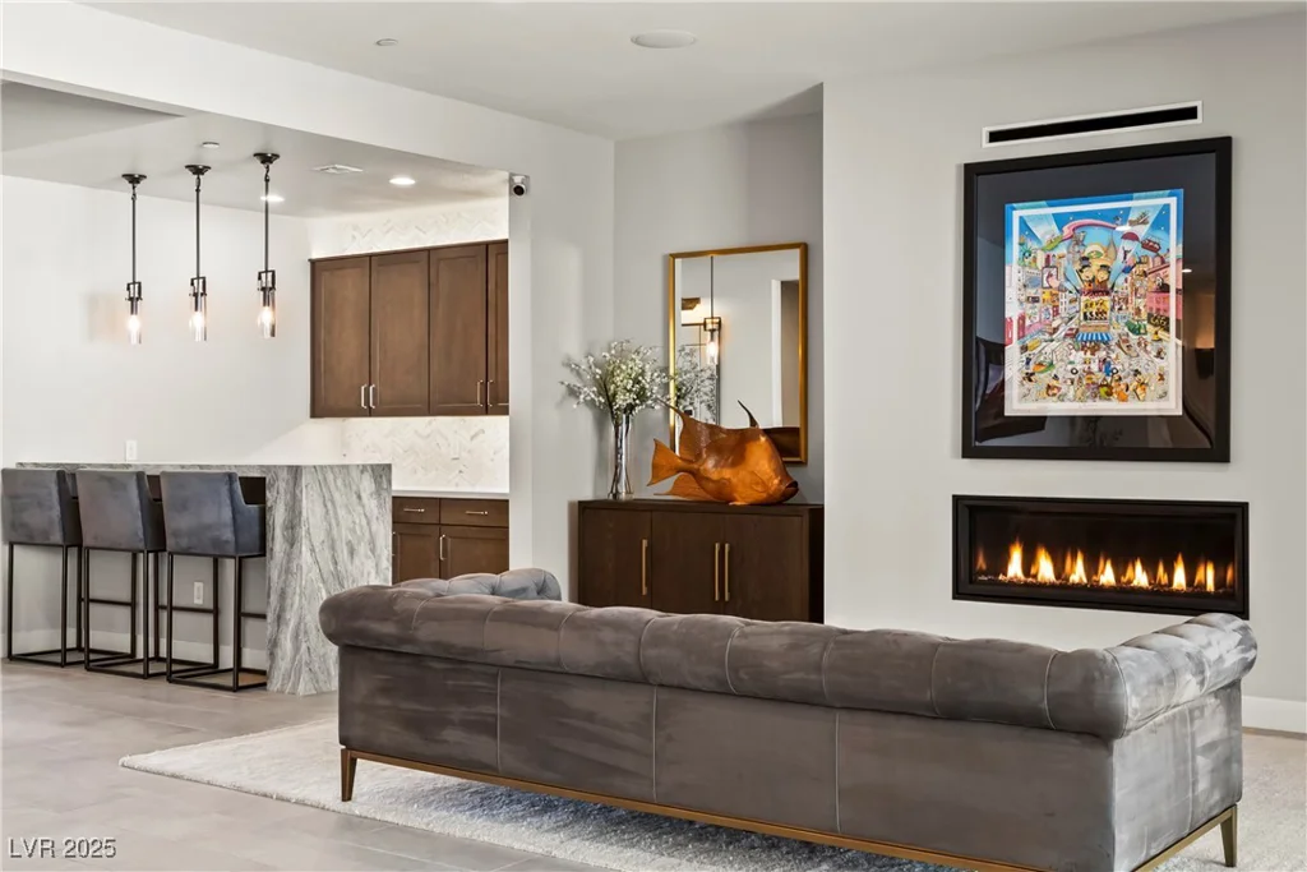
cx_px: 654
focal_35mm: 42
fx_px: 1525
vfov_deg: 31.9
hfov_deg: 46.4
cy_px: 436
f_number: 8
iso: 100
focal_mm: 28
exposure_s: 2.5
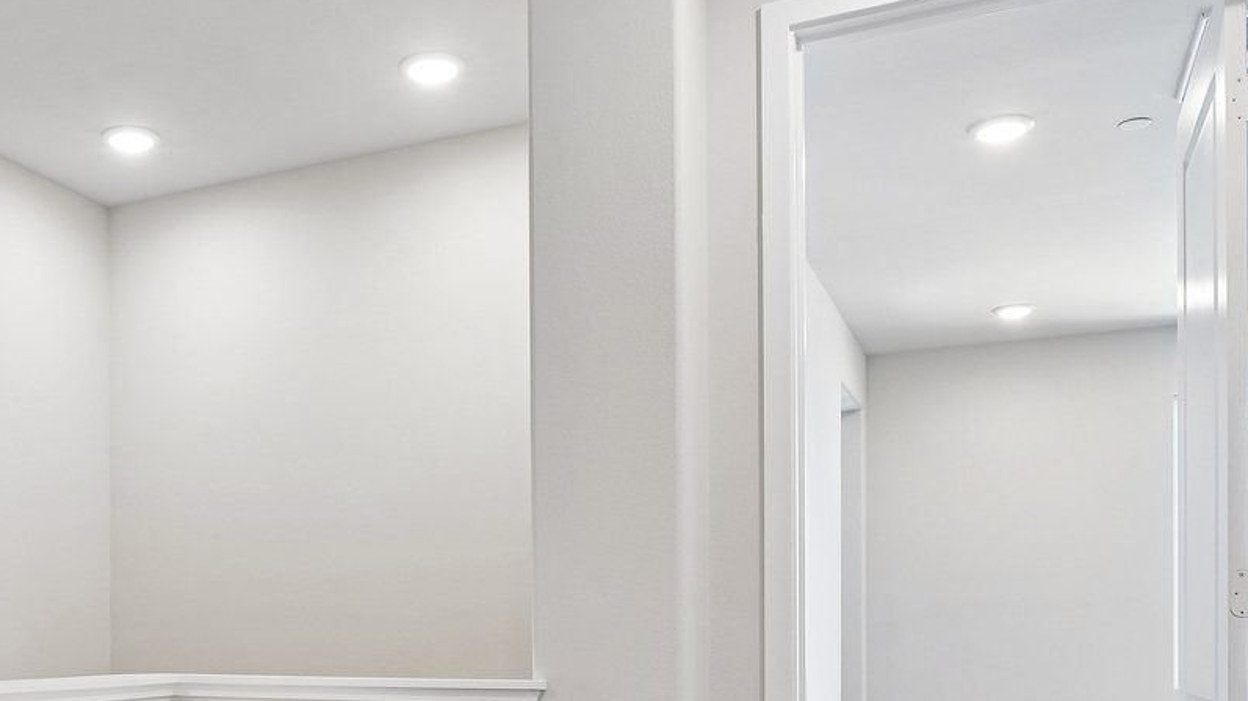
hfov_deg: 55.1
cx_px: 385
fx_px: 1158
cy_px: 672
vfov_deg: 31.6
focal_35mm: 35
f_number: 9
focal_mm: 13
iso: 400
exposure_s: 1/13
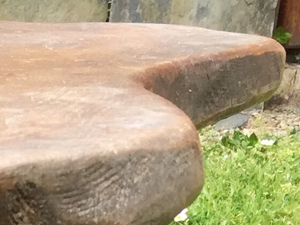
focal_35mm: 170
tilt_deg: -23.8
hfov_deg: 10.5
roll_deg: +1.1
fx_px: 1474
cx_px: -337
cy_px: 510
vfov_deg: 8.1
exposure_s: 1/507
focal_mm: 4.15
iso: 32
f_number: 2.2
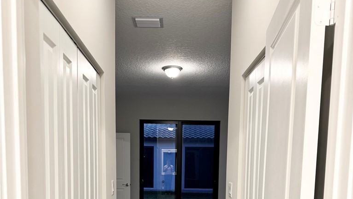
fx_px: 328
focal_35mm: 35
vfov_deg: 31.4
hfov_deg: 56.6
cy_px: 195
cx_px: 177
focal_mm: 6.76
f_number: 1.78
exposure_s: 1/60
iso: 160
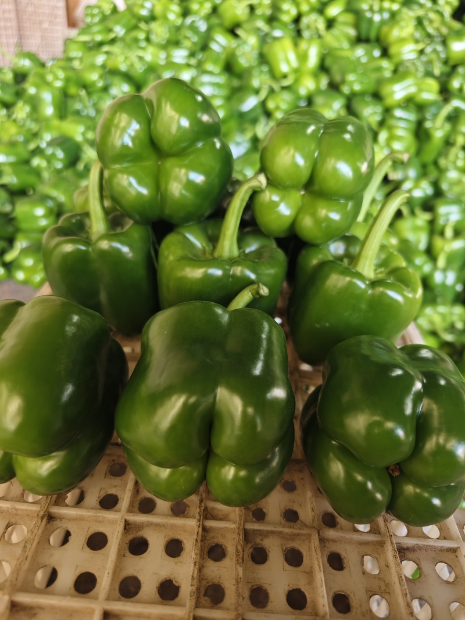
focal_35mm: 23
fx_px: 412
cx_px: 232
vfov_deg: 73.9
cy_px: 310
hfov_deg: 58.9
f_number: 1.75
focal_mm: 8.67
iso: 404
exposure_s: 1/100
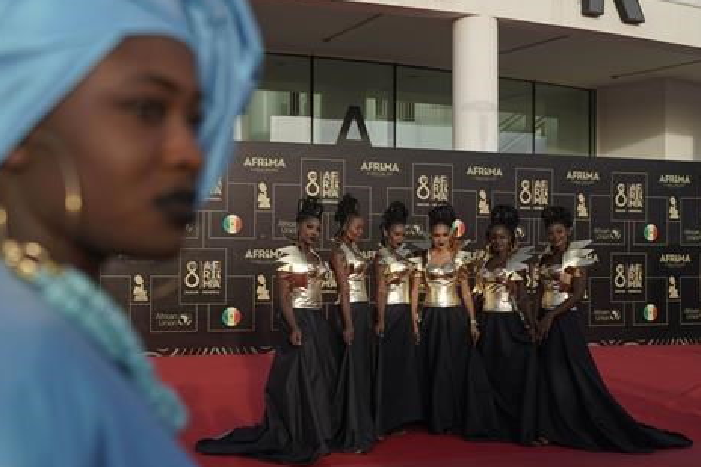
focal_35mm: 49
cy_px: 249
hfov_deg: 40.2
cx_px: 290
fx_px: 954
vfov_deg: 27.5
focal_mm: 35
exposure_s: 1/1000
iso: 100
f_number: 2.8
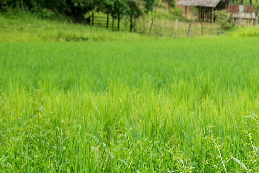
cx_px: 361
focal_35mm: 140
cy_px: 152
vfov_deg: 9.8
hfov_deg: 13.9
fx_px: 1008
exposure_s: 1/250
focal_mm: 44
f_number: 6.3
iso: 125
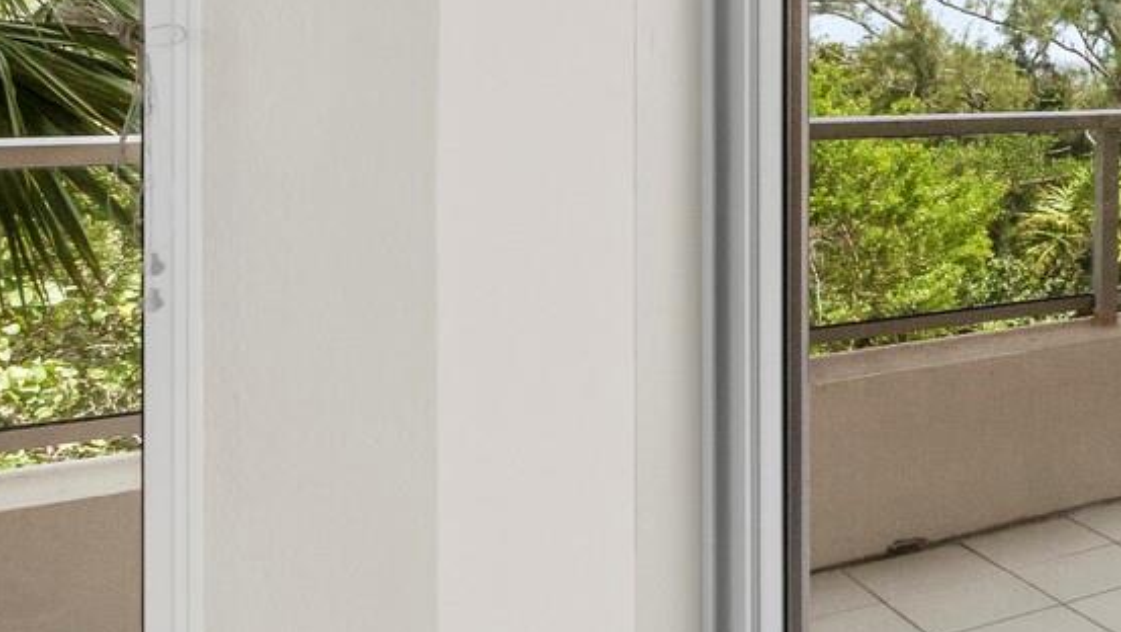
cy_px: 26
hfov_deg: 33.2
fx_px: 1308
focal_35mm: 44
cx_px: 1477
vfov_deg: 26.0
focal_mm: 7
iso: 400
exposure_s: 1/40
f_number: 11
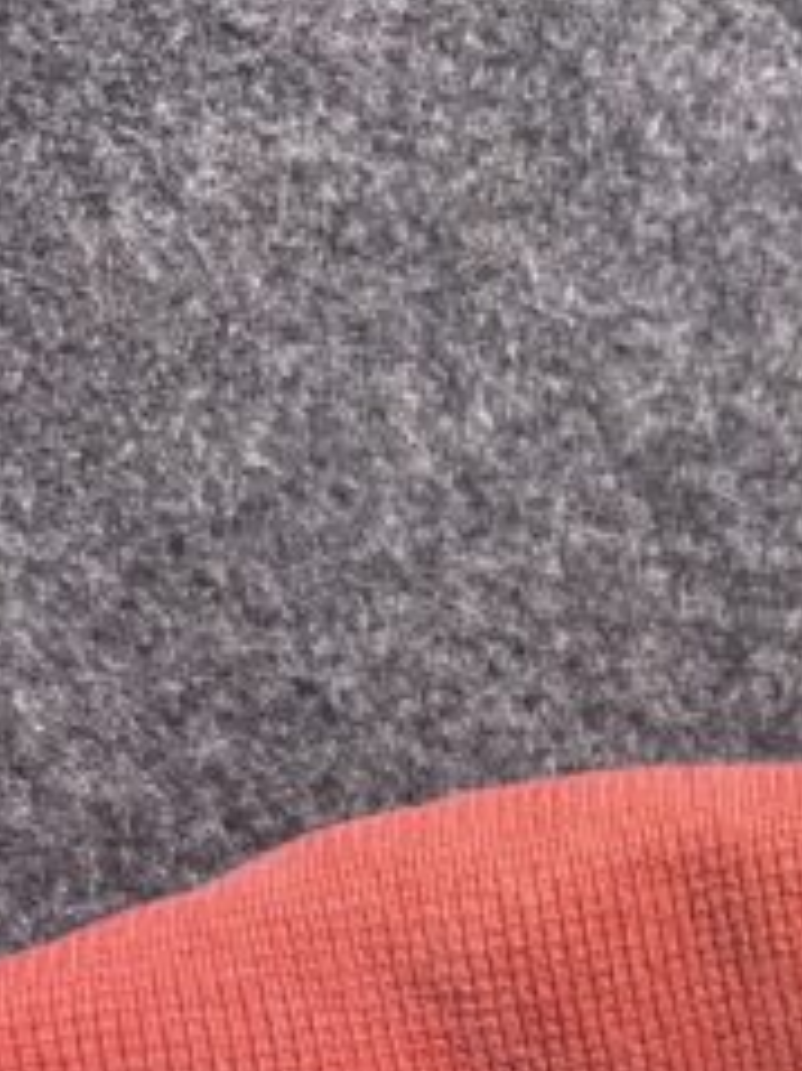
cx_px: 748
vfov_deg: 29.9
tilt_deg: -50.5
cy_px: 1176
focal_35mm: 58
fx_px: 1793
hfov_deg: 24.4
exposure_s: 1/50
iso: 320
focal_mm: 5.7
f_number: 1.5
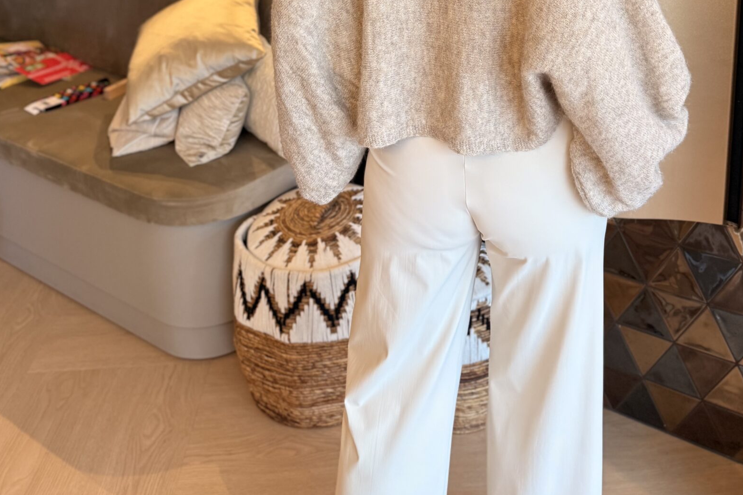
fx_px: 846
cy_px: -34
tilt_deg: -12.5
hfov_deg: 47.1
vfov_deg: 29.7
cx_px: 448
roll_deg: -0.2
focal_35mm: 41
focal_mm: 6.76
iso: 125
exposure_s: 1/100
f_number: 1.78
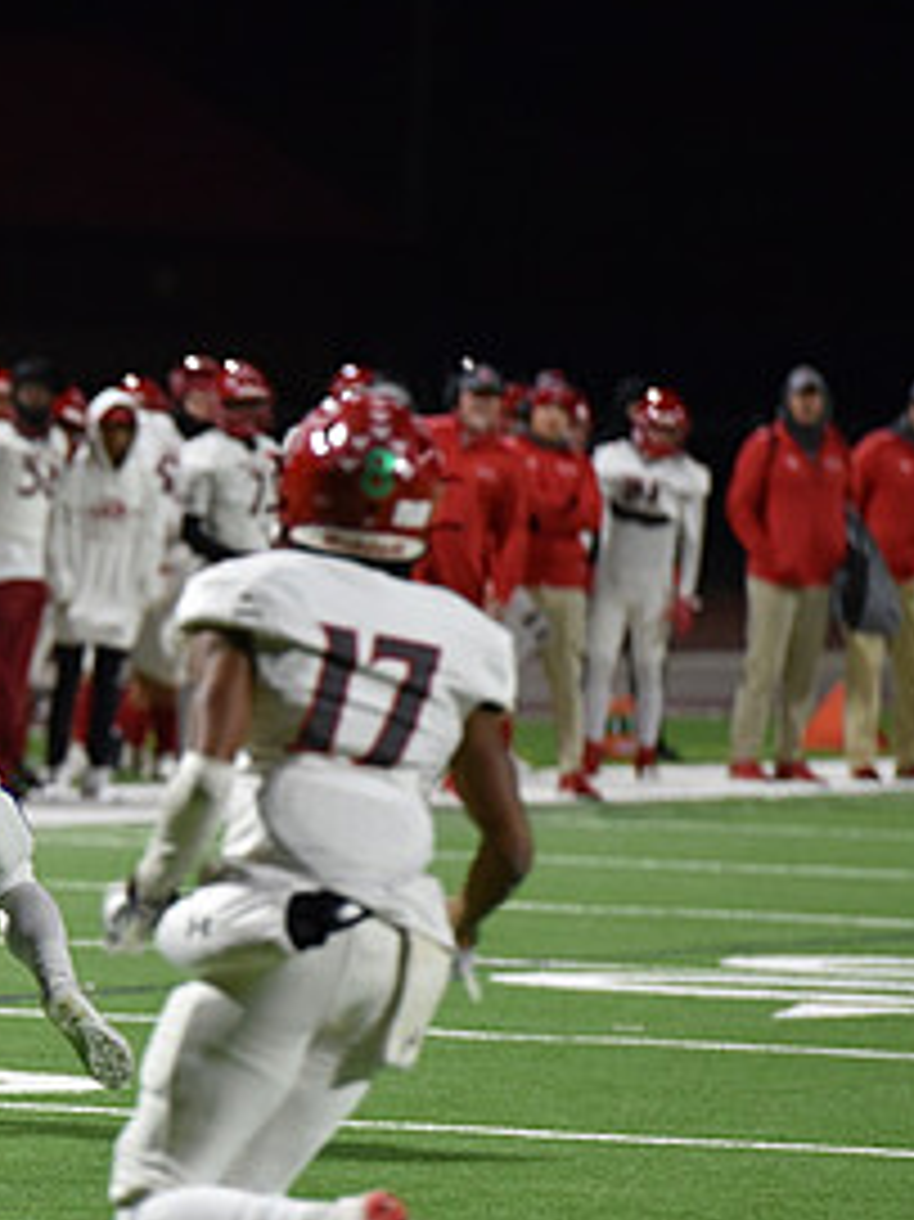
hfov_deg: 3.7
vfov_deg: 4.9
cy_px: 700
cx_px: -171
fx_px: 14128
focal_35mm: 401
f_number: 2.8
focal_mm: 195
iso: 2800
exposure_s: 1/500
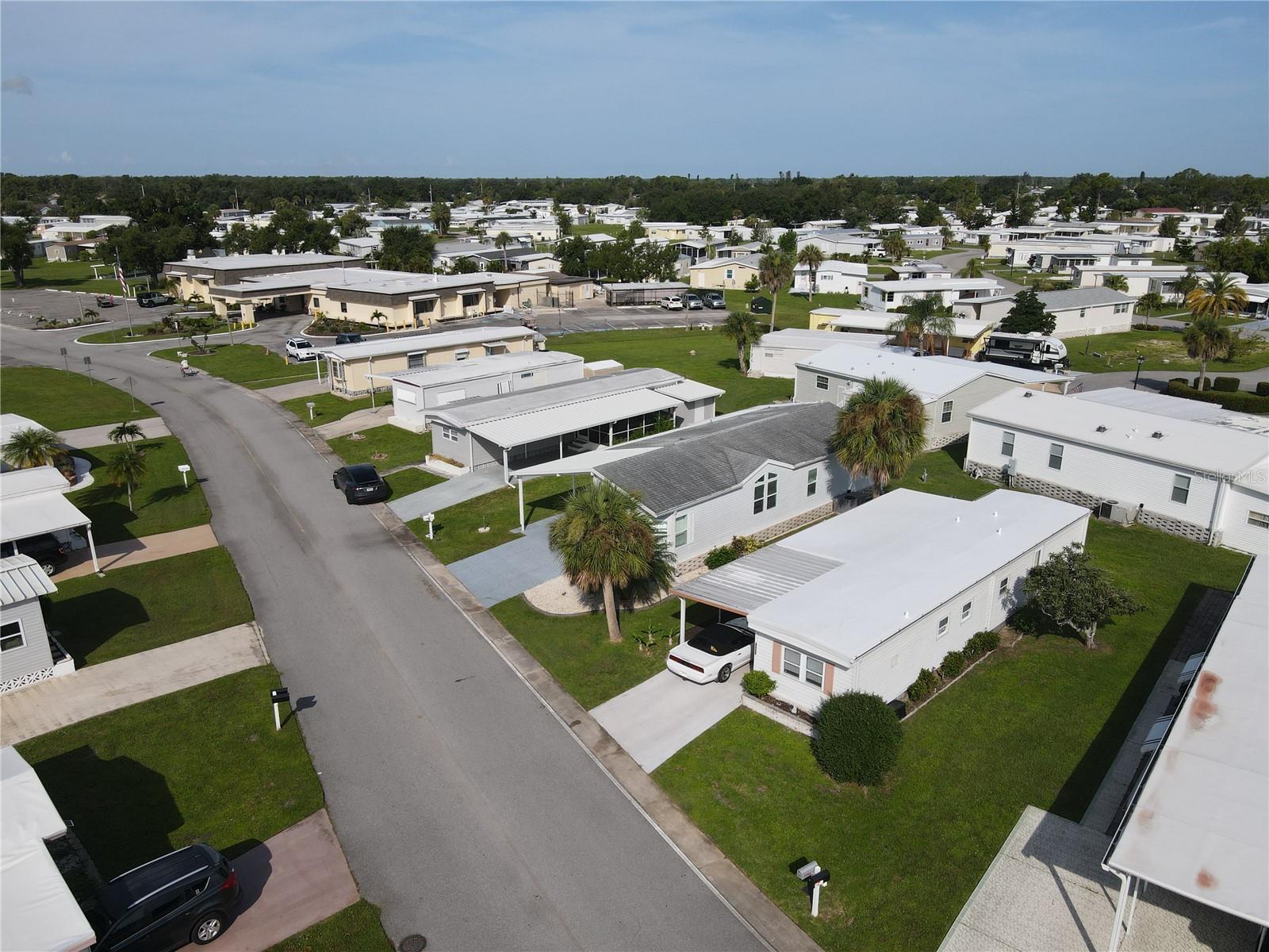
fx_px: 880
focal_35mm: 24
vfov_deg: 56.8
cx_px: 634
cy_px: 476
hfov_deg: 71.6
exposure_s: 1/1250
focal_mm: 4.5
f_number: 2.8
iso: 100
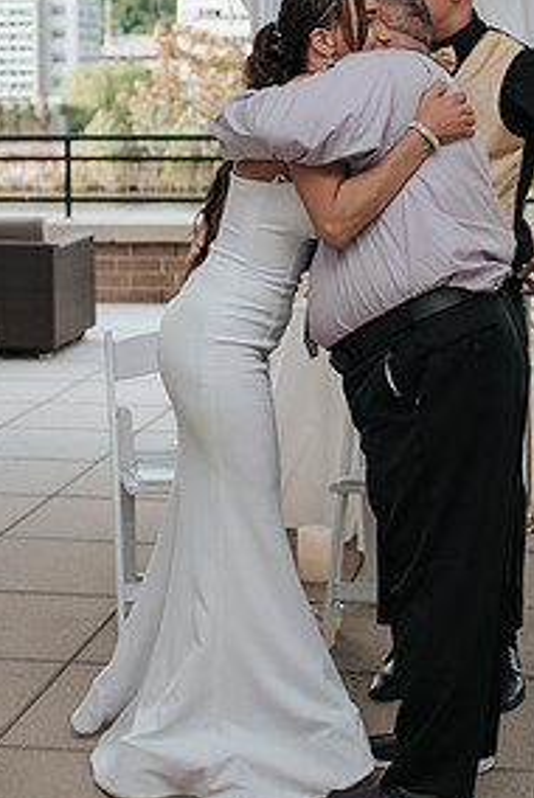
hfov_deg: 16.4
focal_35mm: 83
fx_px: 1842
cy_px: 214
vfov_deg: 24.2
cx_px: 381
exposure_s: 1/160
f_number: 2.8
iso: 100
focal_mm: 35
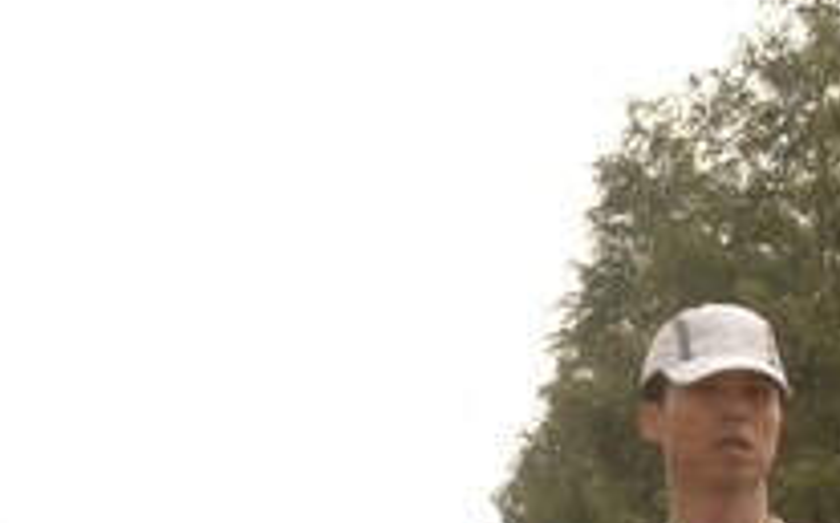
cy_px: 819
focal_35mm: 259
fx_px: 5924
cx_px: 323
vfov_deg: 5.0
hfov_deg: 8.1
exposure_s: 1/350
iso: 400
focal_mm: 50
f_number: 9.5
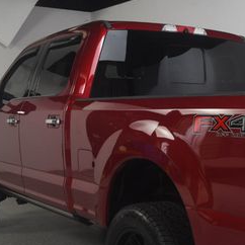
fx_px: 593
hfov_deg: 22.7
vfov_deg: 23.1
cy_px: 182
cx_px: 230
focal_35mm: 74
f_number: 9
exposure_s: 1/160
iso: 100
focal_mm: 22
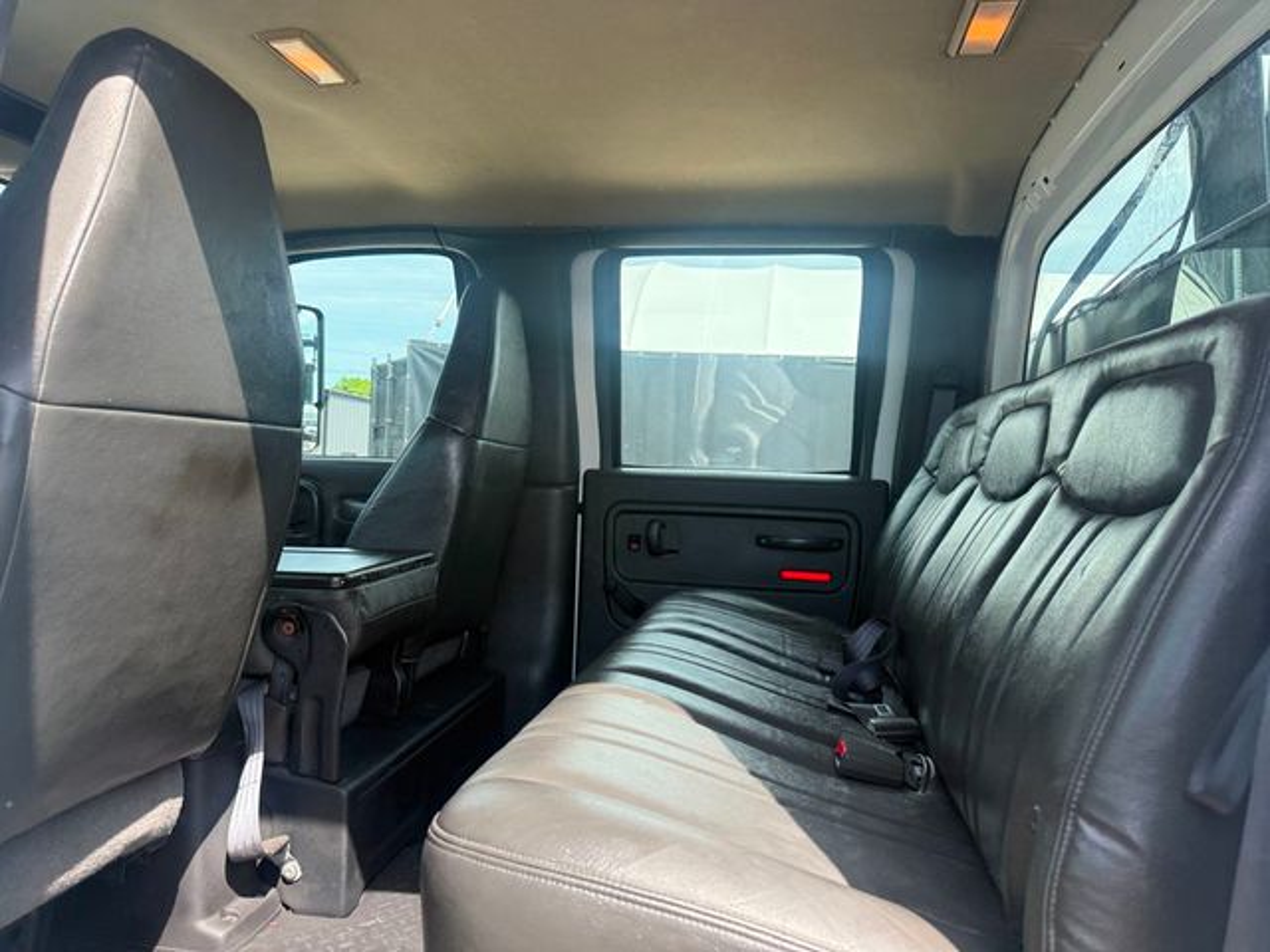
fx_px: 881
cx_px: 635
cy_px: 476
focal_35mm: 24
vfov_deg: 56.8
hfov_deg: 71.6
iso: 100
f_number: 1.78
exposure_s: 1/1075
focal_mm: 6.76
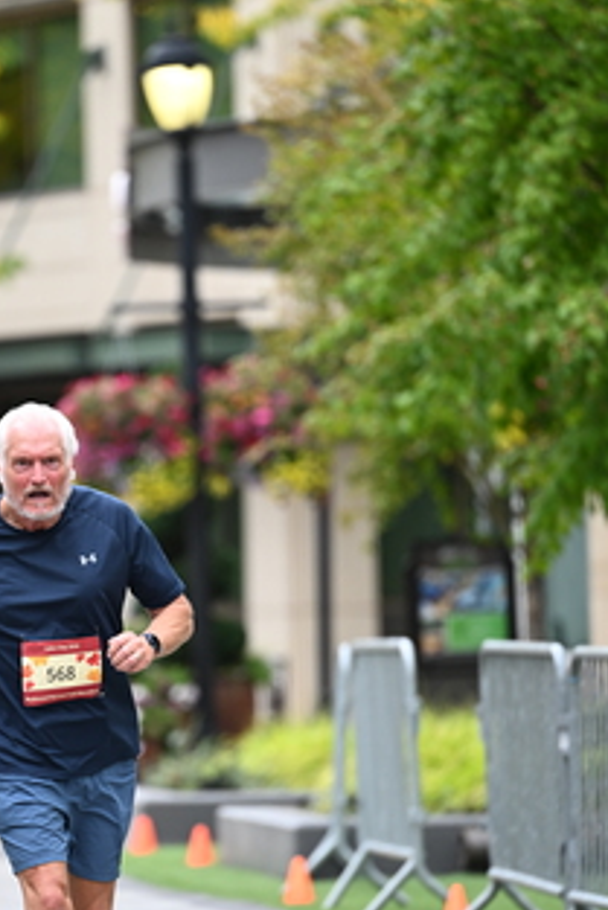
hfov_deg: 3.9
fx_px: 8881
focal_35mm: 351
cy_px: 544
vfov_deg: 5.9
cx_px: 97
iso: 640
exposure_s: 1/1250
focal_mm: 200
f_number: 2.8
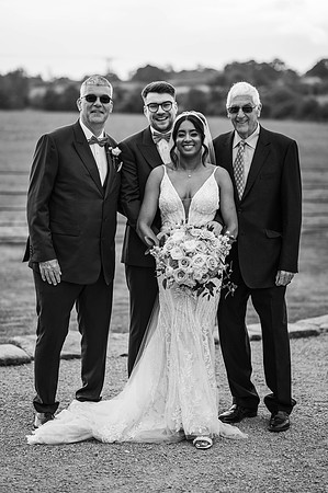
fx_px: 1164
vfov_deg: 23.9
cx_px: 164
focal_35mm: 85
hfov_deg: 16.0
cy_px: 246
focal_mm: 85
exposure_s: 1/1250
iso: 100
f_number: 2.2
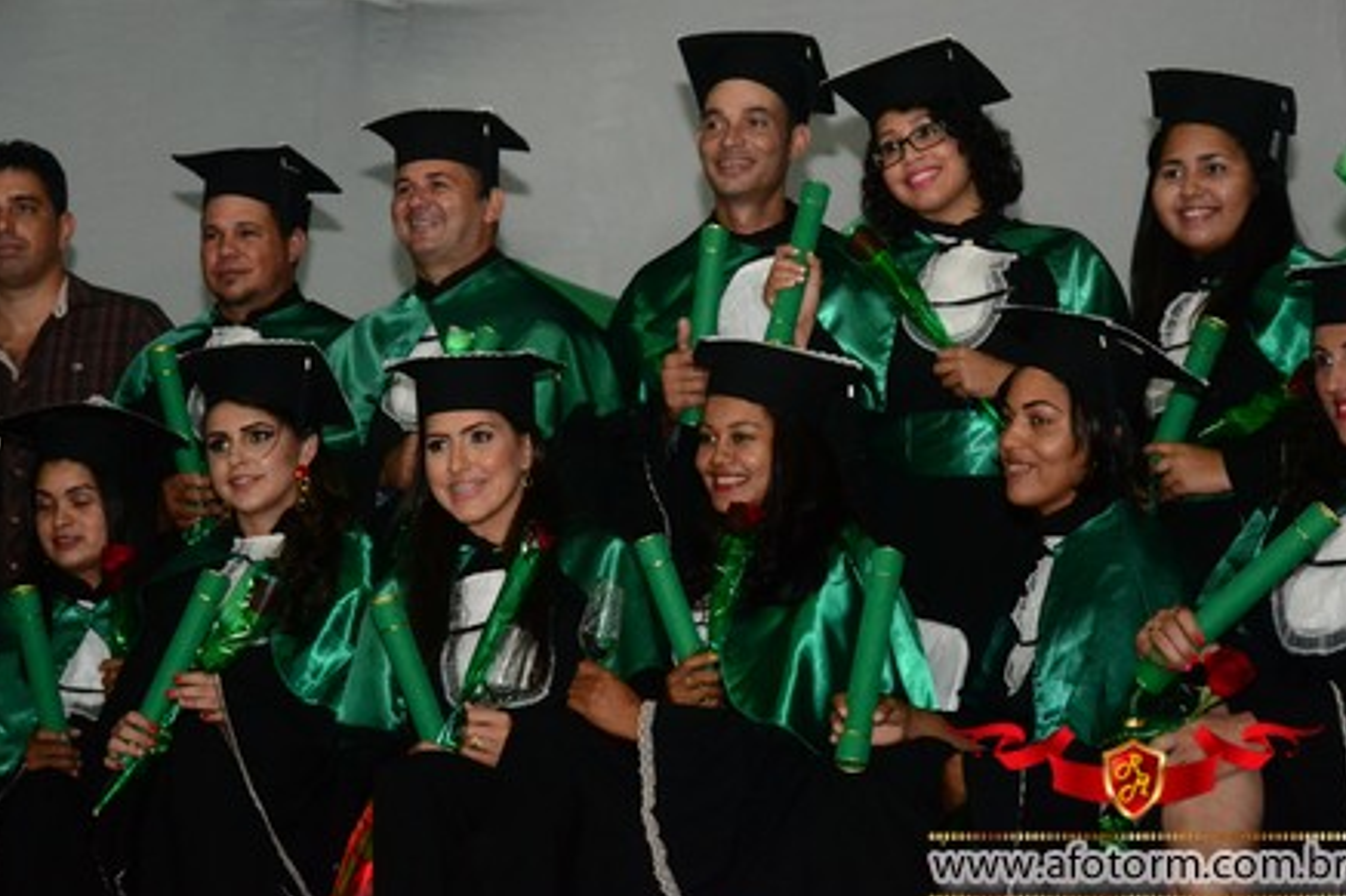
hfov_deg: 20.0
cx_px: 671
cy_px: 456
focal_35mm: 102
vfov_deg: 13.4
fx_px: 3812
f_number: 5.6
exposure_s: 1/80
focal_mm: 66
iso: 3200
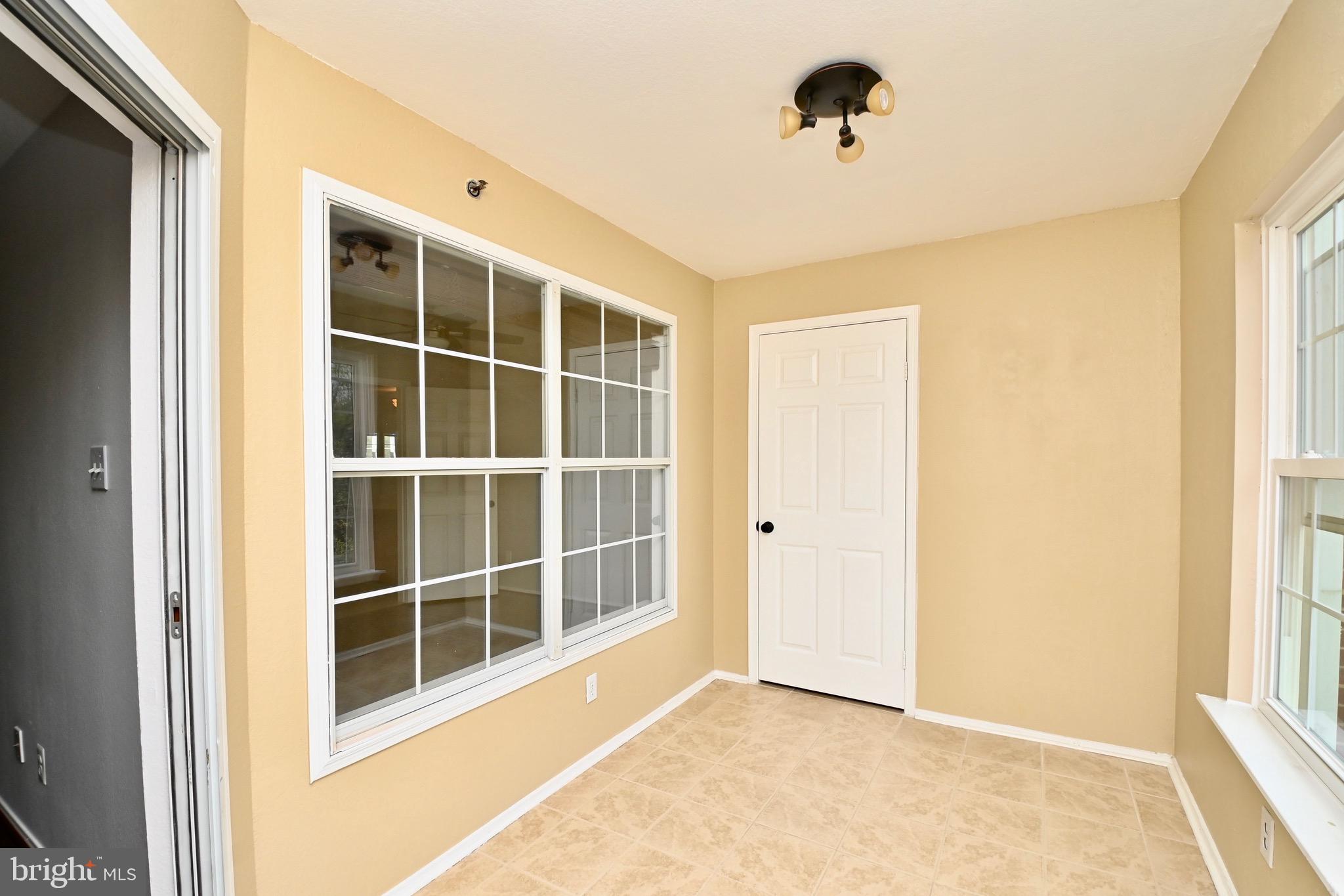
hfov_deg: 100.4
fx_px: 560
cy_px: 448
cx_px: 672
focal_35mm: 15
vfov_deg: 77.3
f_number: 7.1
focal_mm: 10
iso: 320
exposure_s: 1/200
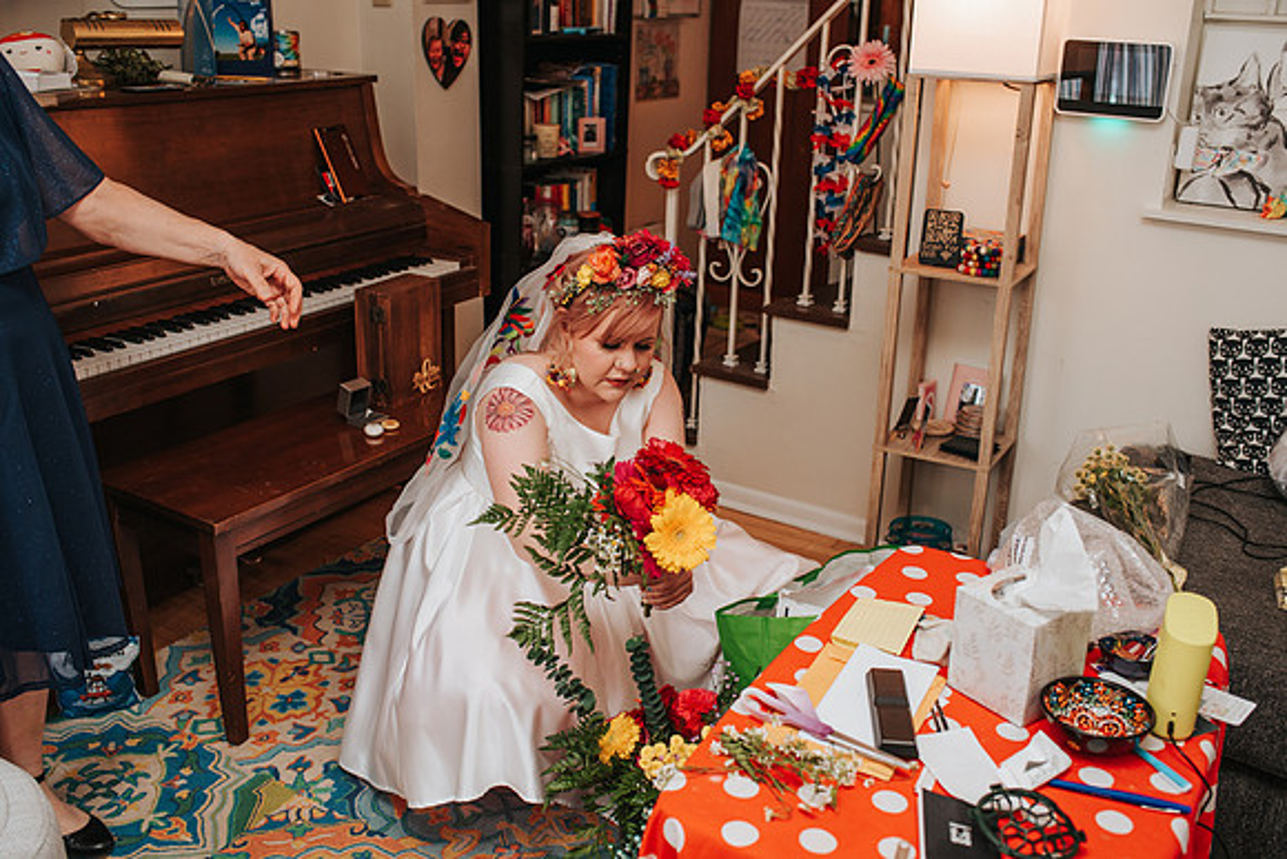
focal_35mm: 35
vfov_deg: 37.9
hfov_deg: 54.4
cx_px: 644
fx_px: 1251
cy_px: 430
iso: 800
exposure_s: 1/160
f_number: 4
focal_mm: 35
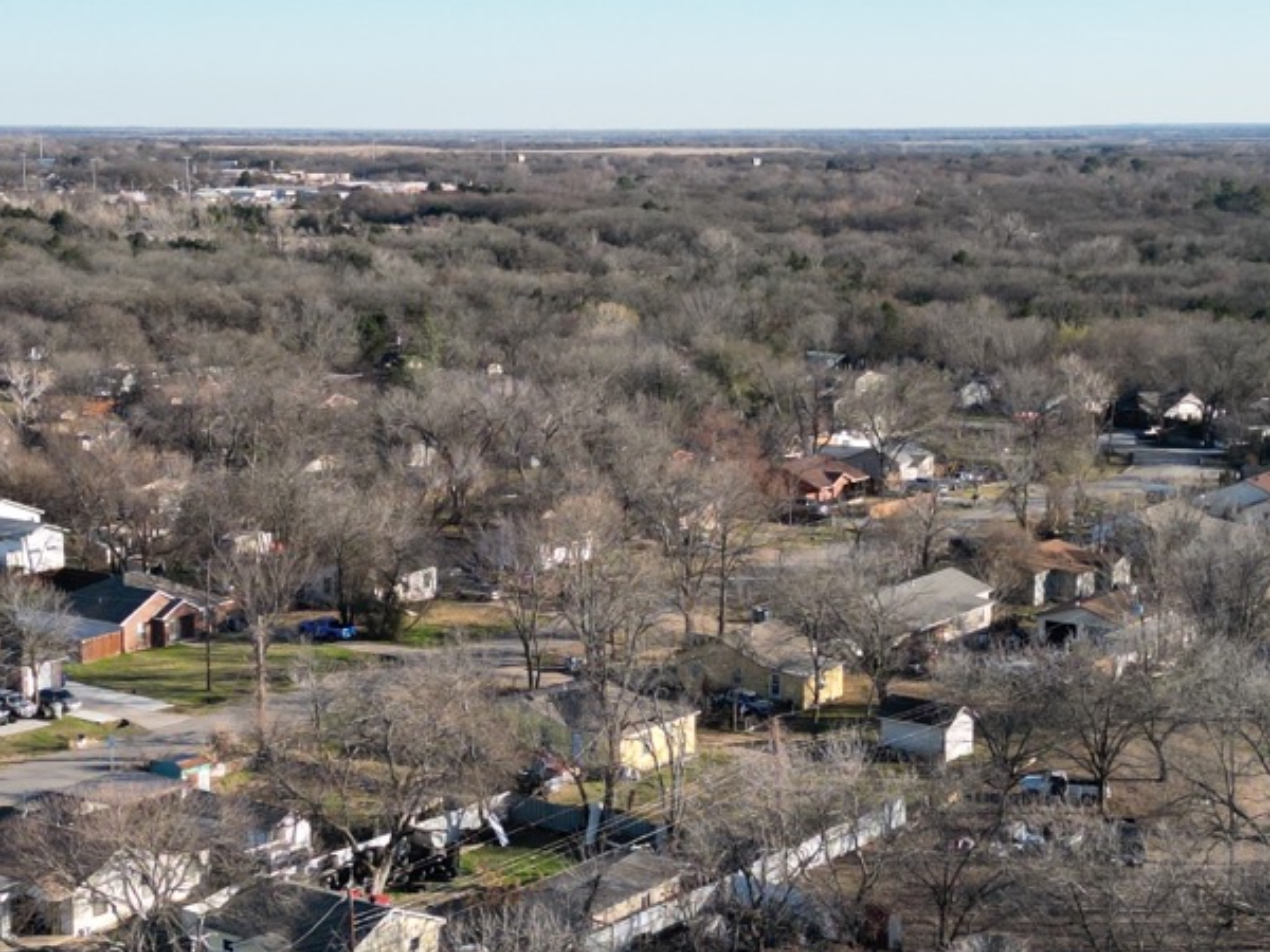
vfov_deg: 22.9
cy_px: 514
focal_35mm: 64
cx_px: 504
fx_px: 2348
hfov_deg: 30.2
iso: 150
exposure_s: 1/2000
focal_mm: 6.72
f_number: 1.7
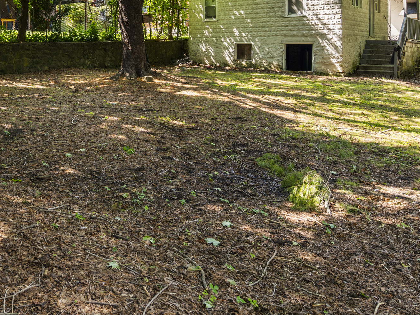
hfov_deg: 48.4
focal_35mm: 36
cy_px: 42
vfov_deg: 37.5
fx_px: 437
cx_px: 83
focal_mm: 16
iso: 200
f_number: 9
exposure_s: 1/2.5
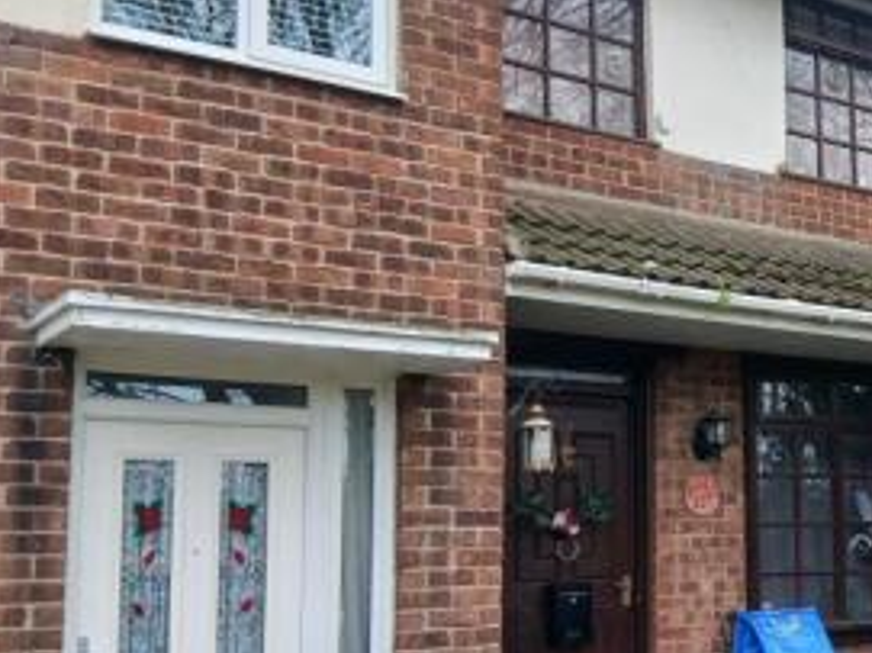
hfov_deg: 31.5
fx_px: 1410
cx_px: 896
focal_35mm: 56
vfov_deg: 26.0
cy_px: 388
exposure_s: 1/103
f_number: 1.8
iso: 20
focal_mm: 3.98
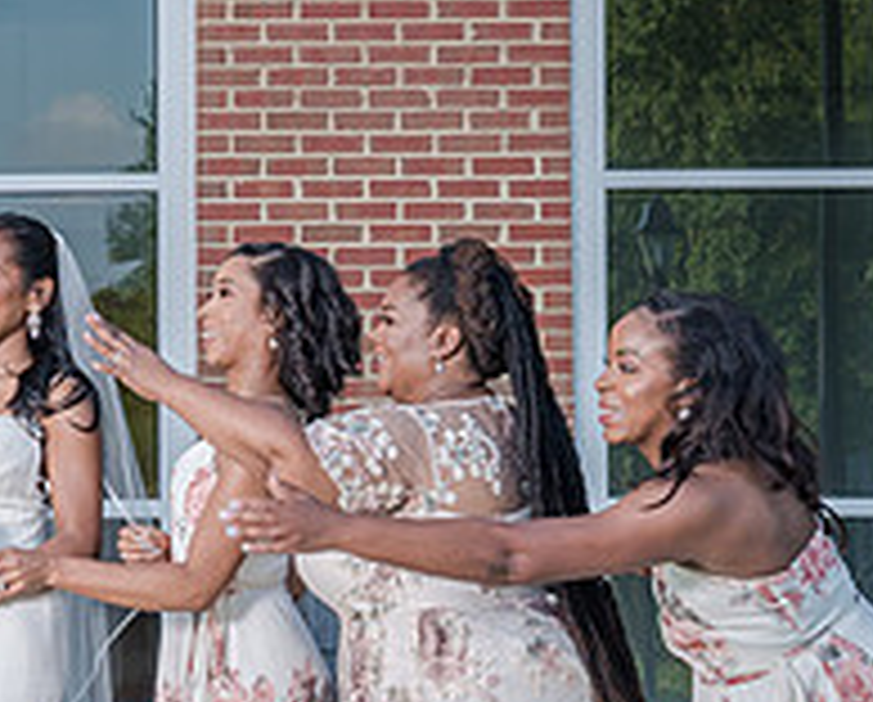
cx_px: -222
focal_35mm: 151
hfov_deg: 12.4
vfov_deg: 10.3
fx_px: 3909
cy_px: 383
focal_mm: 48
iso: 200
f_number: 5.6
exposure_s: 1/200
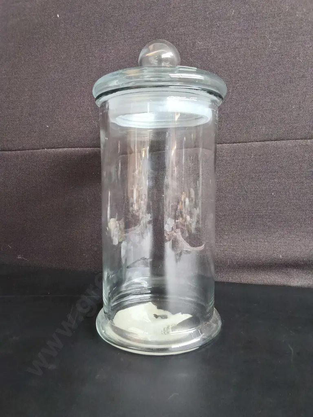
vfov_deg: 65.3
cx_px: 156
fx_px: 326
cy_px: 208
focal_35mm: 27
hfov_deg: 51.4
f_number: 2
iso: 320
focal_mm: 2.87
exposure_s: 1/50
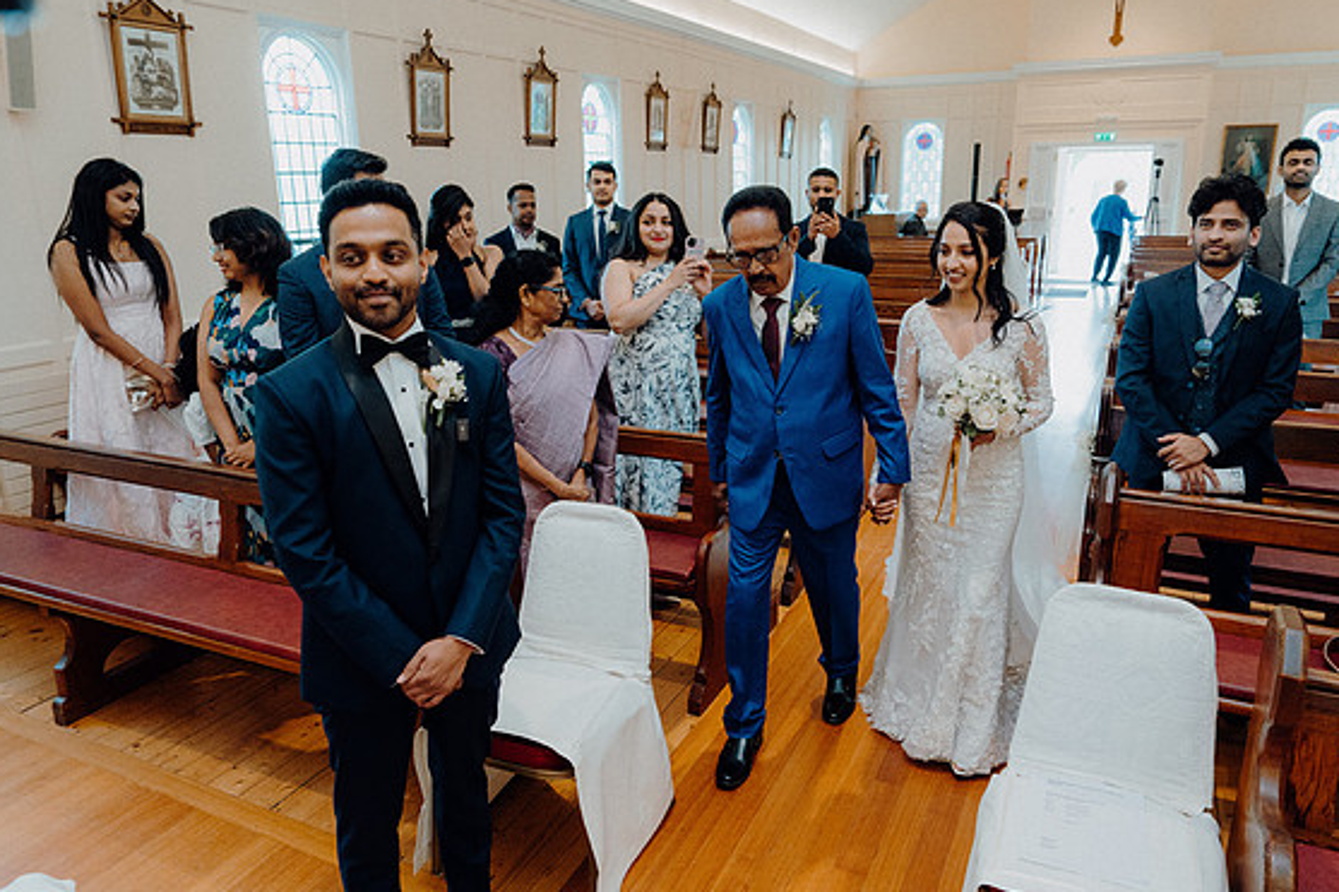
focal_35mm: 25
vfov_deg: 51.3
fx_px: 930
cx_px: 683
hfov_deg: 71.5
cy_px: 434
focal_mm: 24
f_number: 3.5
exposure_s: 1/250
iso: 2500
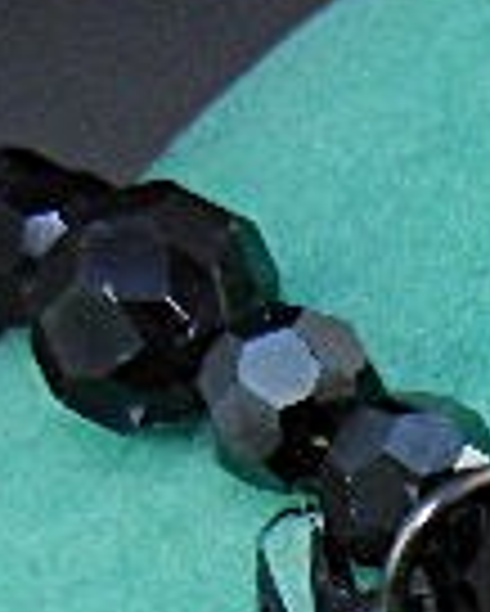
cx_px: 836
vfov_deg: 7.9
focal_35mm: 239
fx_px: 4328
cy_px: 1012
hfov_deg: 6.4
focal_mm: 9.3
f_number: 7.8
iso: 632
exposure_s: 1/30
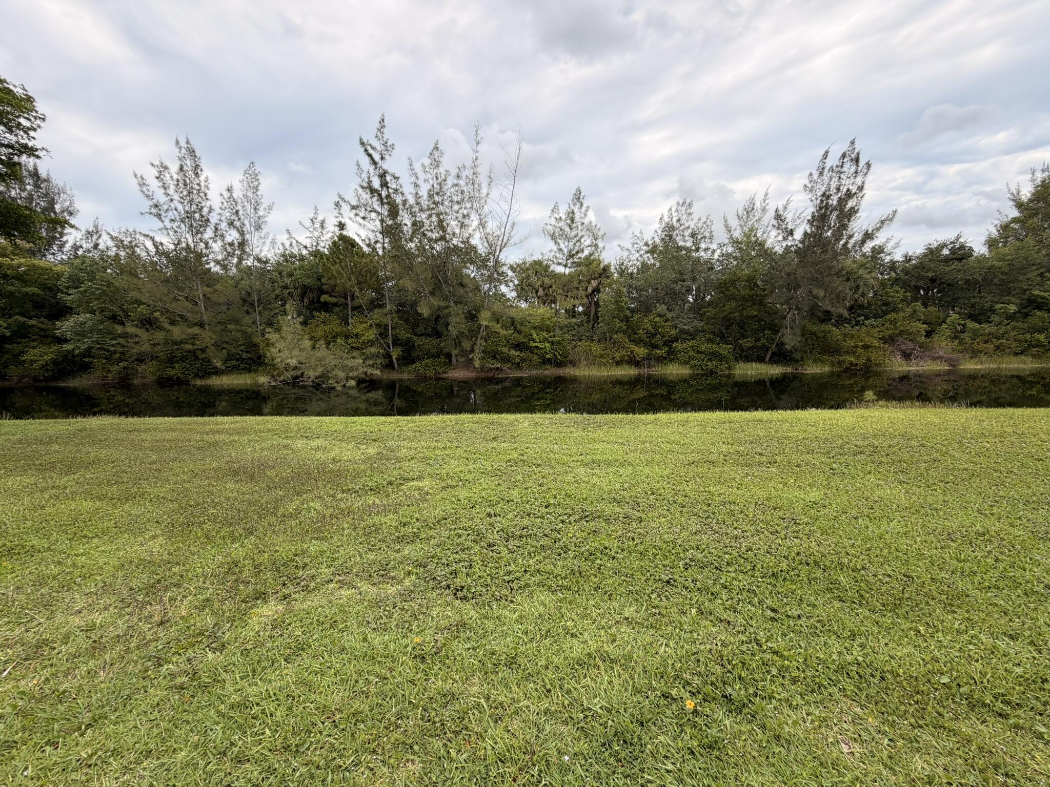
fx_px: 425
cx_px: 525
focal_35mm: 14
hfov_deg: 102.1
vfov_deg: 85.7
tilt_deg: -8.6
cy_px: 394
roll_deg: +1.2
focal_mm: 2.22
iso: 25
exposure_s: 1/770
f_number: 2.2
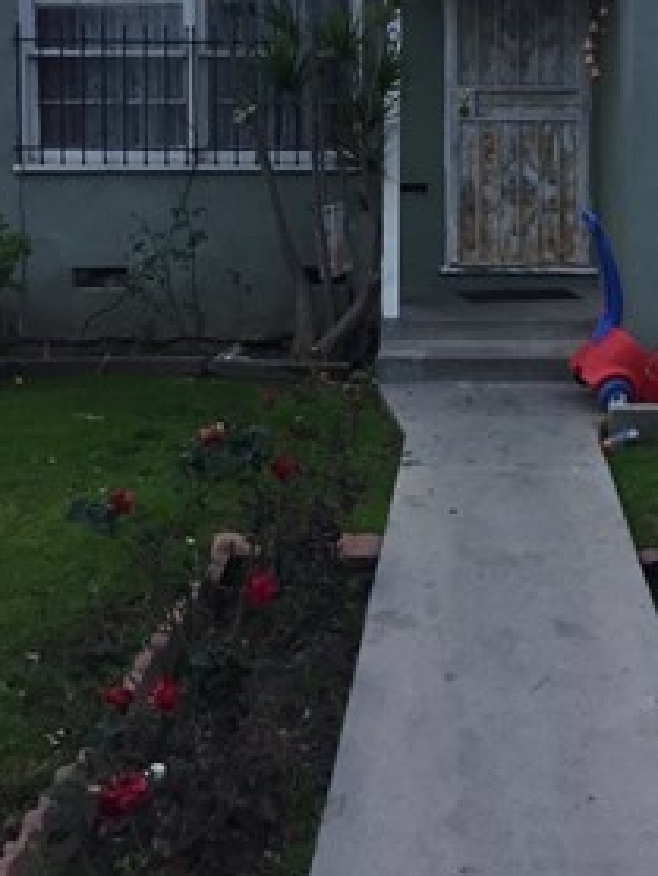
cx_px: 501
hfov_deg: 28.7
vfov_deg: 36.9
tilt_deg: -1.3
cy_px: 186
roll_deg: -0.5
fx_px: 1265
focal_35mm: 50
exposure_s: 1/40
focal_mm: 4.15
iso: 32
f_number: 2.2
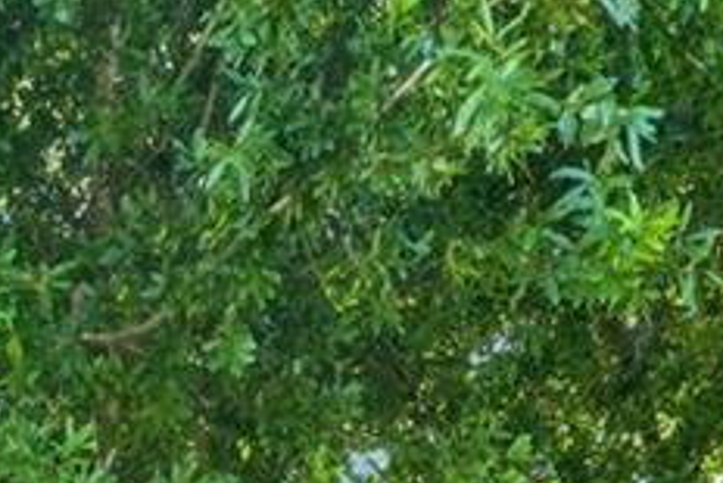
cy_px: 1536
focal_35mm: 124
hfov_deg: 15.2
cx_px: -390
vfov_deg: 8.7
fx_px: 2492
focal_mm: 18
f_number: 9
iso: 250
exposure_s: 1/100
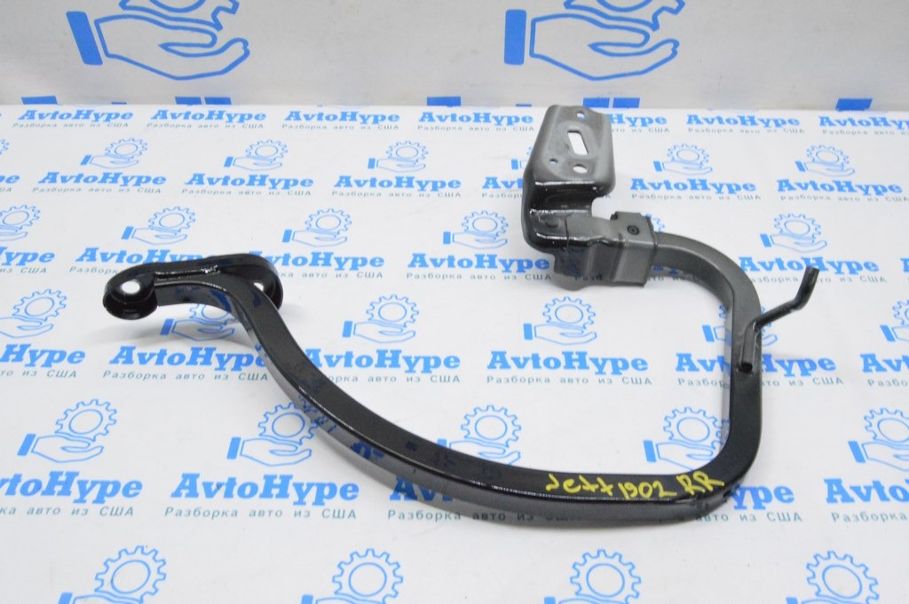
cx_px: 454
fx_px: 833
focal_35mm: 33
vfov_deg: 39.9
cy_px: 302
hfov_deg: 57.3
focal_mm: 22
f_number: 20
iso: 6400
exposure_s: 1/20
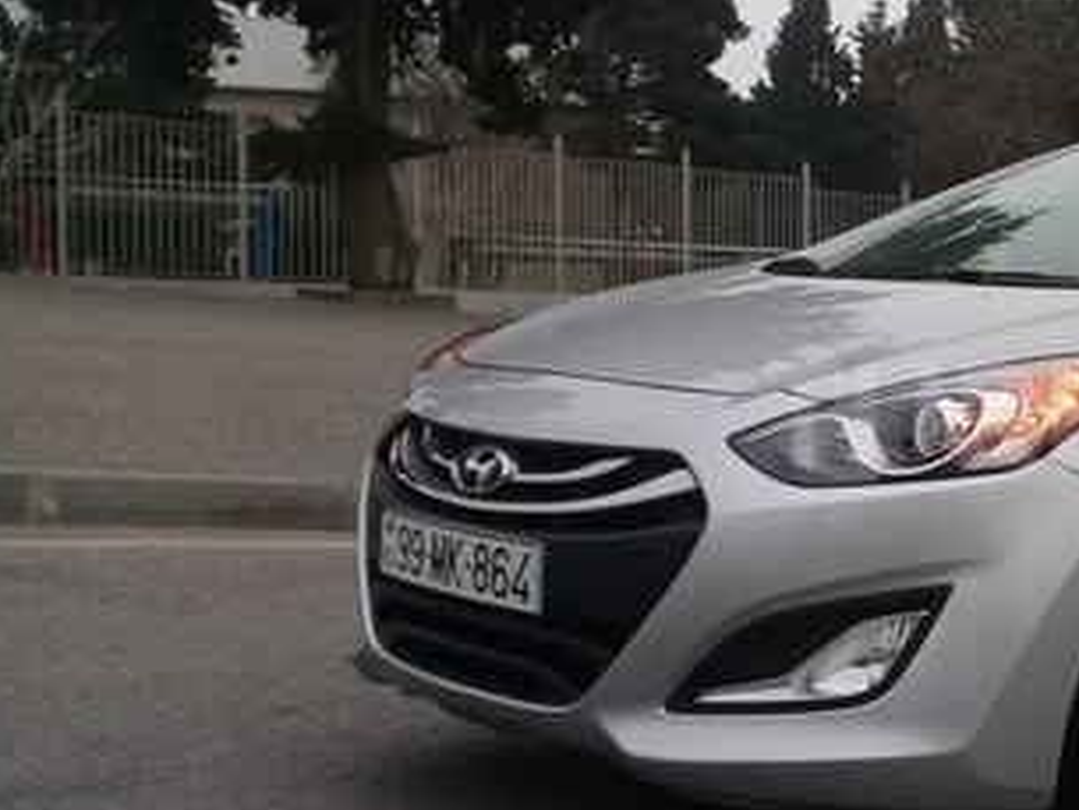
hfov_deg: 27.0
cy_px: 416
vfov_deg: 21.9
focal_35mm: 67
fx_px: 2089
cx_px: 1125
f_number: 2.2
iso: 100
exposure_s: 1/33
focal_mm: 3.3
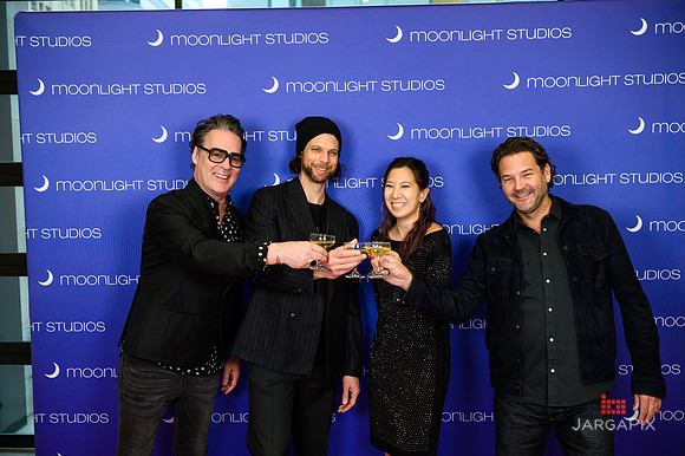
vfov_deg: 36.8
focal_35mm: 36
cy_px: 228
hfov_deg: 53.2
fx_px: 685
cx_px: 342
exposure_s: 1/320
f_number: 5
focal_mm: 36
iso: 1000
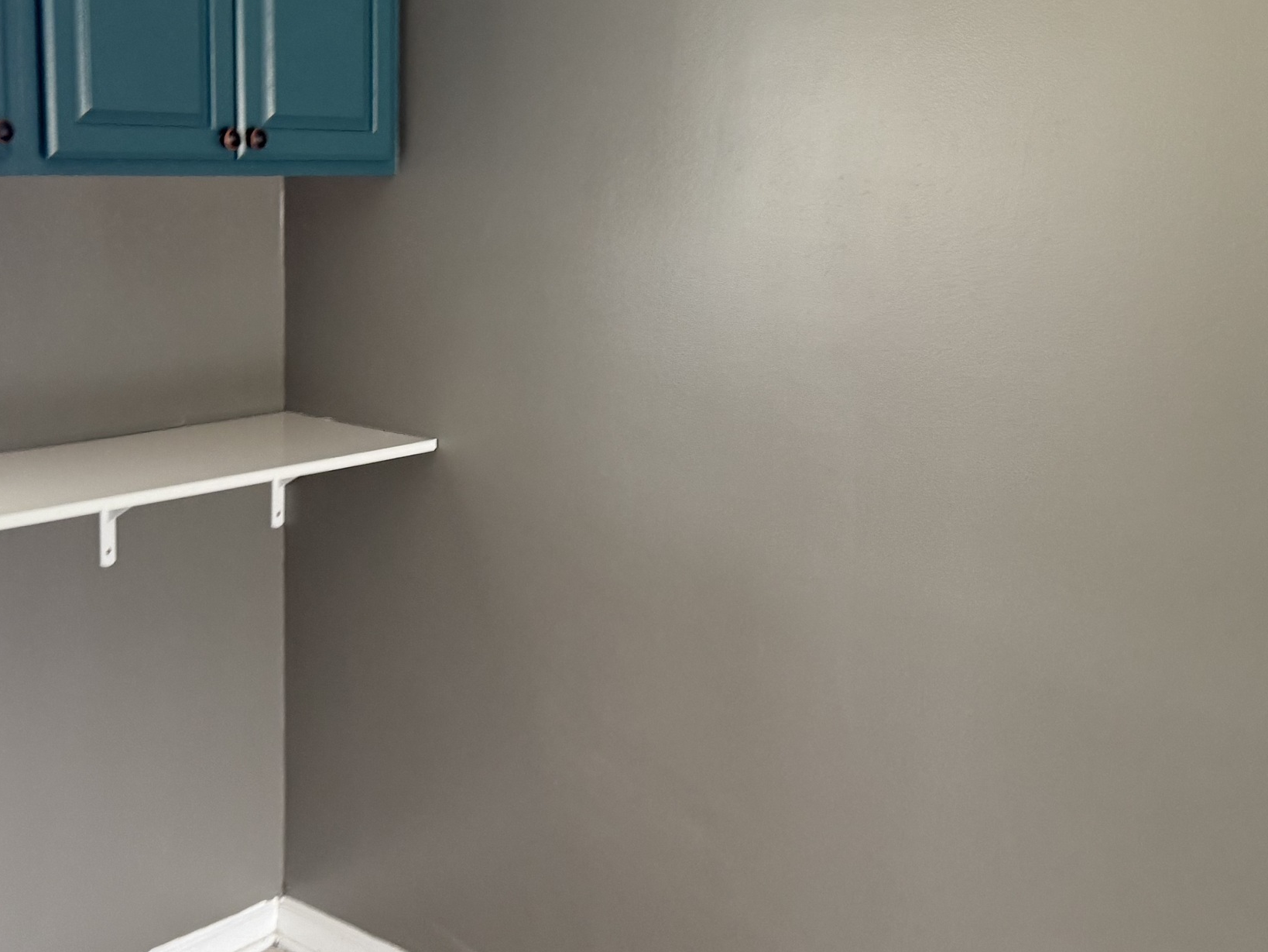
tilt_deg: -6.8
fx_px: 1649
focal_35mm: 45
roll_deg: -1.8
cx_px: 516
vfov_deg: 32.1
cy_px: 383
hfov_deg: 41.9
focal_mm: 6.76
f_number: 1.78
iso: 250
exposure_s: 1/60
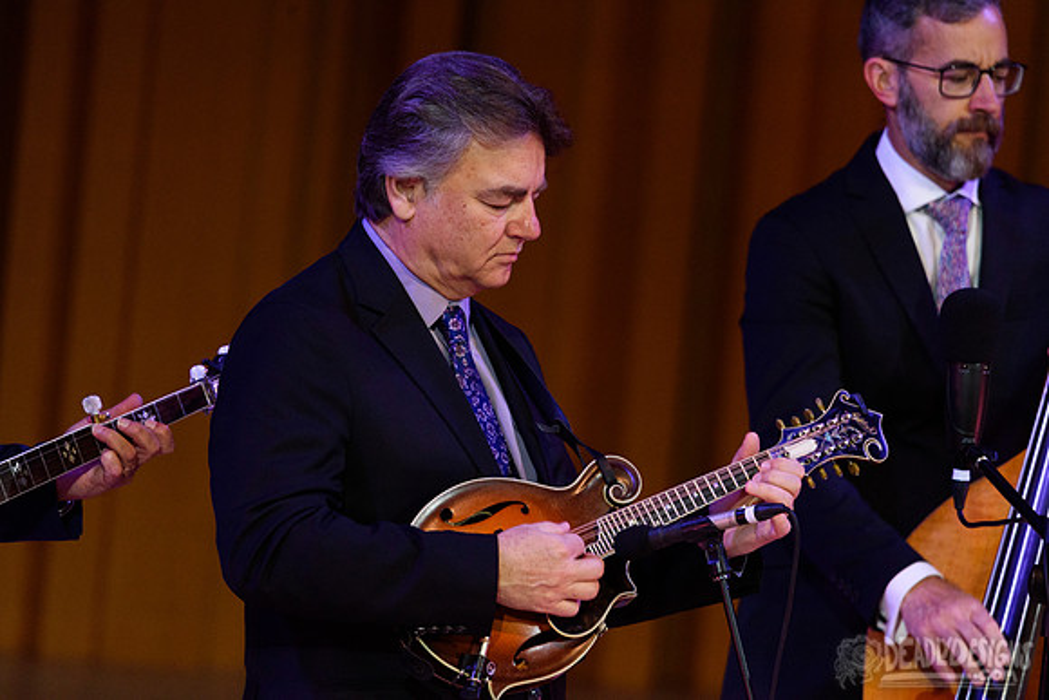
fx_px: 18621
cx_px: 490
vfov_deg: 2.2
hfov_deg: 3.2
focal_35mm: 639
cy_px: 327
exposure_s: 1/320
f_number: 6.3
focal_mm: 600
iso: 2500
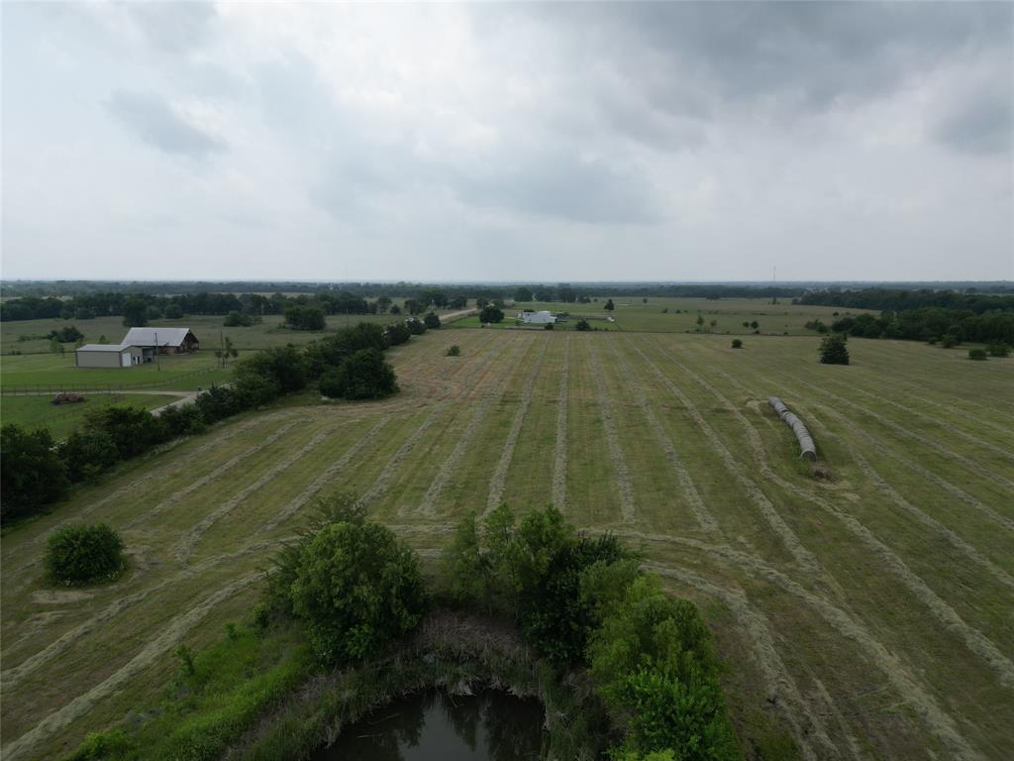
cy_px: 380
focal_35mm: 24
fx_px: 703
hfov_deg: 71.6
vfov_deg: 56.8
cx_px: 507
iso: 100
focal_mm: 6.72
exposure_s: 1/3200
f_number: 1.7
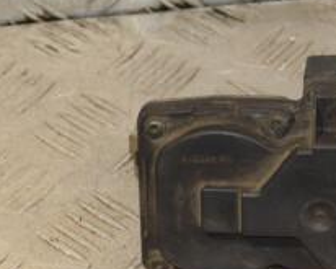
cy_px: 148
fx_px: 2119
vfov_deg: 7.3
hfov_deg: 9.1
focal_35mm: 213
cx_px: 250
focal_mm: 52
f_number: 6.3
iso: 800
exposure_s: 1/200
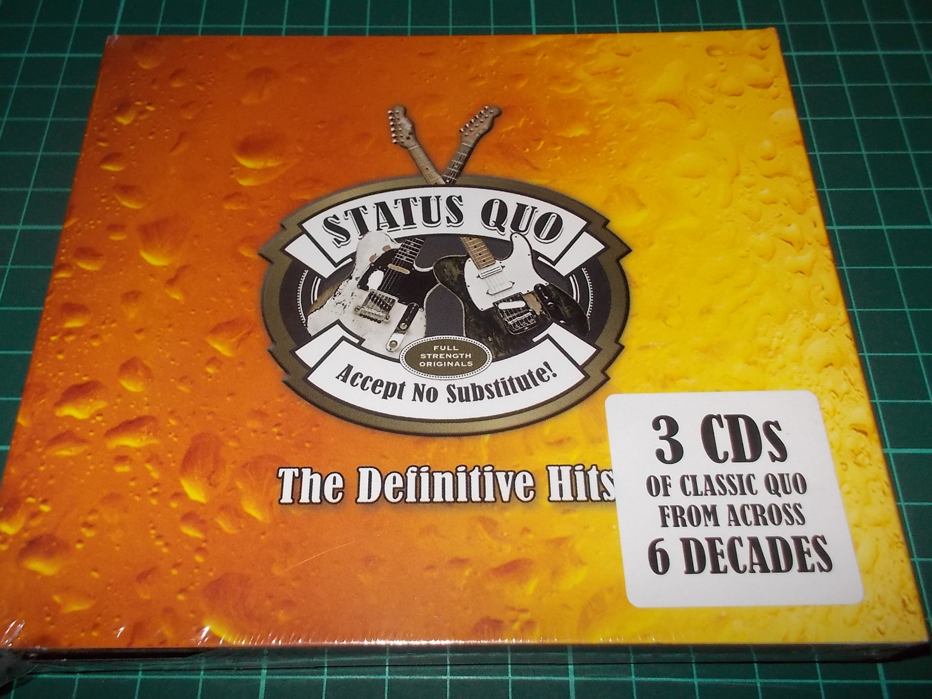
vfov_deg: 44.2
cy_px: 350
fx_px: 862
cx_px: 447
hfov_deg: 56.8
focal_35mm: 32
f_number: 3.3
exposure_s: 1/30
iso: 200
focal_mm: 4.1
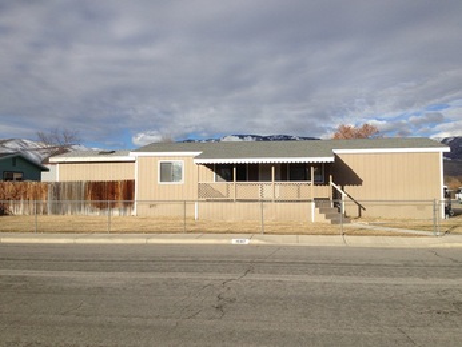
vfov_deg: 40.7
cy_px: 174
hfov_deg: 52.6
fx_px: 467
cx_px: 231
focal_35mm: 35
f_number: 2.4
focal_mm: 4.28
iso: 50
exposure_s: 1/2404
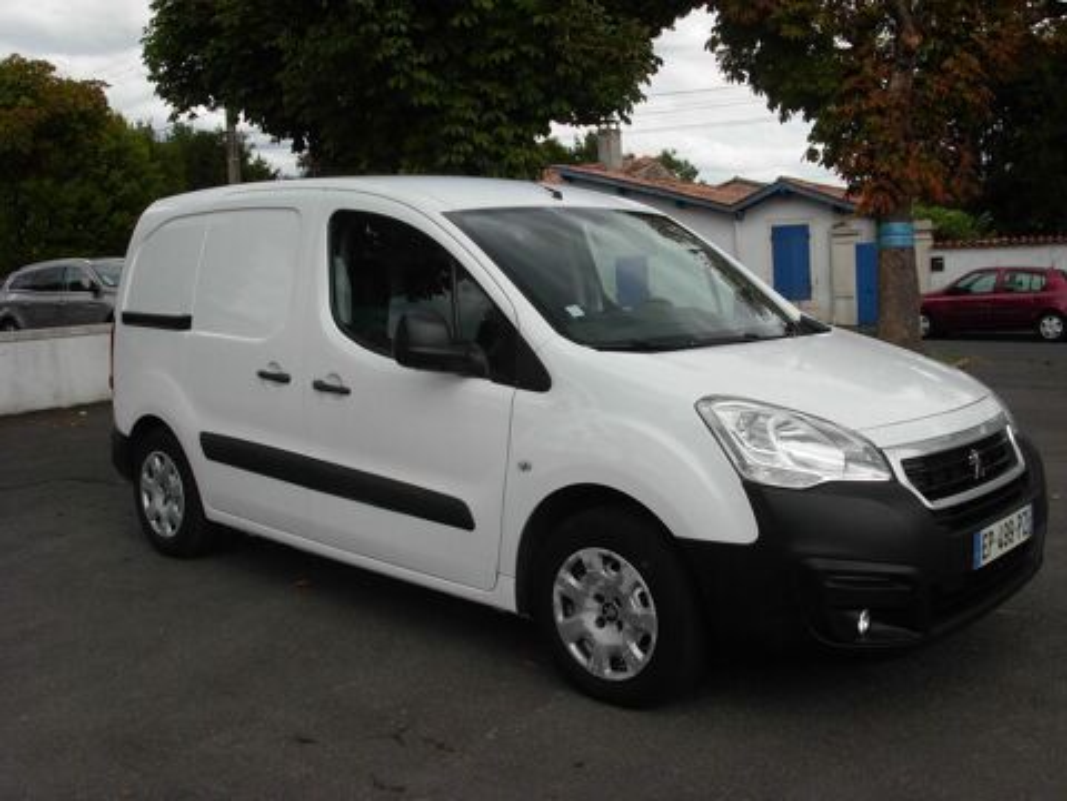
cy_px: 400
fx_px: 1171
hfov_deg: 49.0
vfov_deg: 37.7
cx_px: 534
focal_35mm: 38
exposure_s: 1/384
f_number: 4.9
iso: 79
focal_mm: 6.3
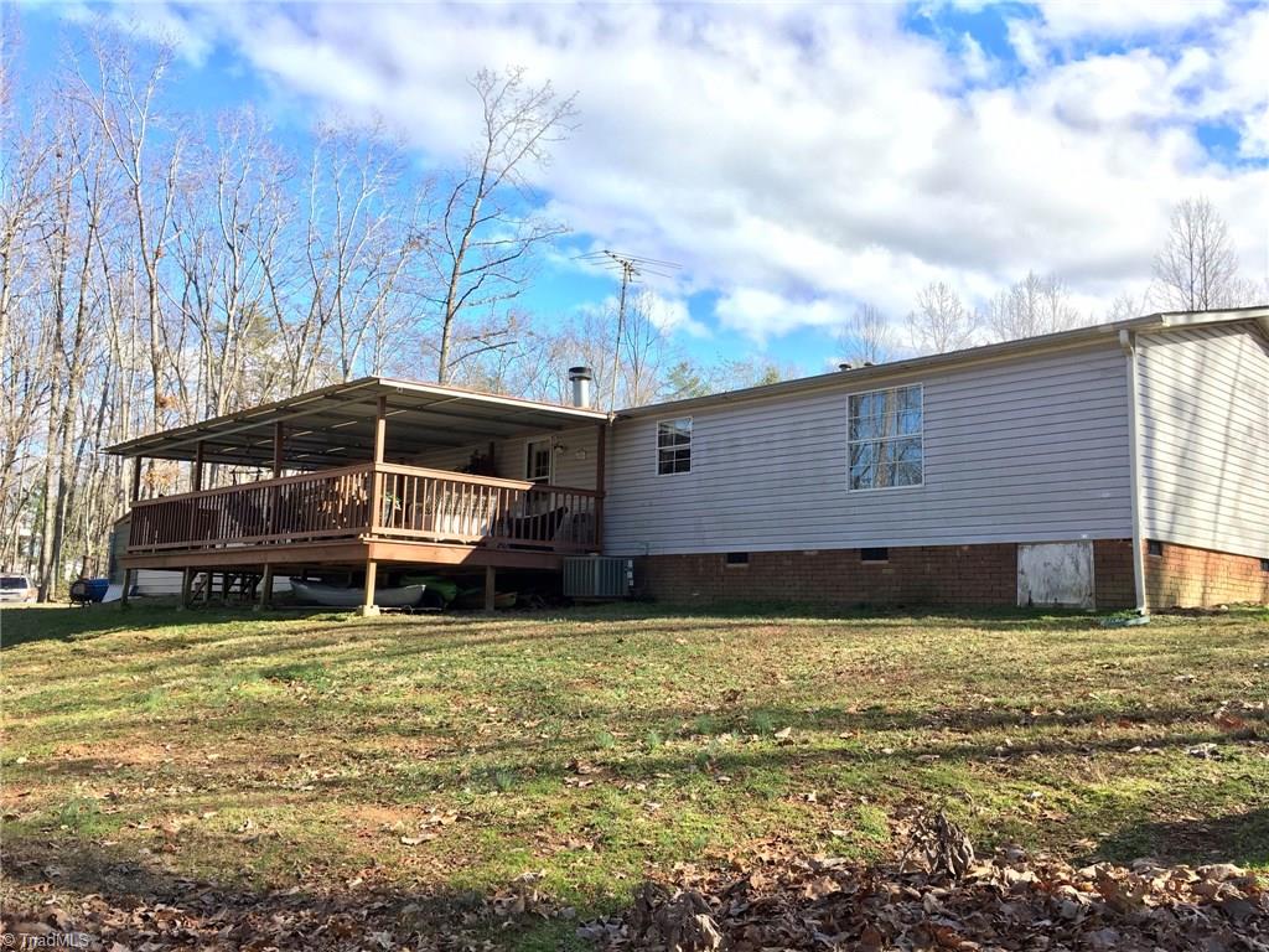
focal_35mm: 29
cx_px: 634
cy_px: 476
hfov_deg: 61.7
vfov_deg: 48.2
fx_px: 1063
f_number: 2.2
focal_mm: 4.15
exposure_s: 1/434
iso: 25
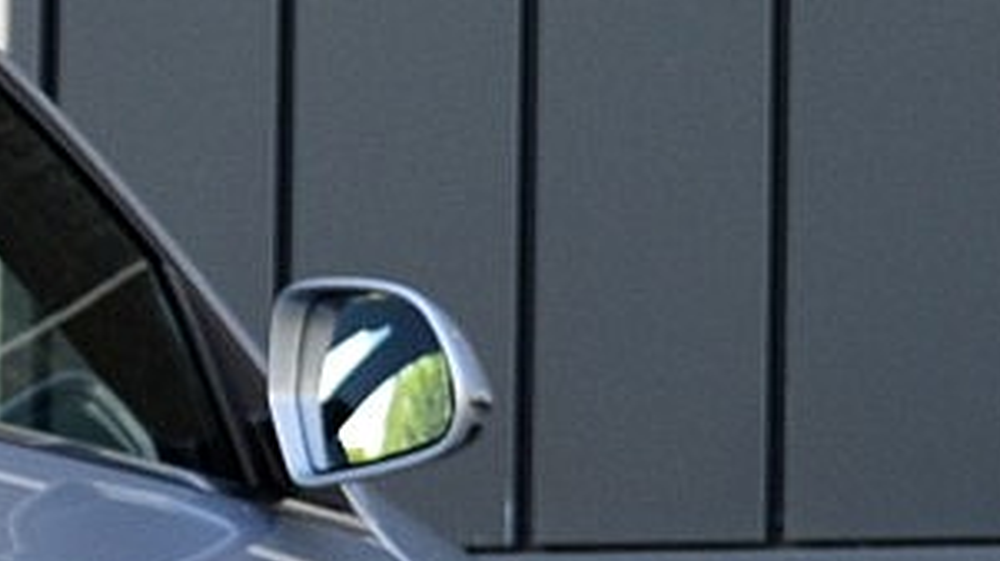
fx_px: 8084
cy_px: 754
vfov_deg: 4.0
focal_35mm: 305
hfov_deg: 6.7
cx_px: -1488
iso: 400
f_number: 8
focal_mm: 36
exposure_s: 1/80
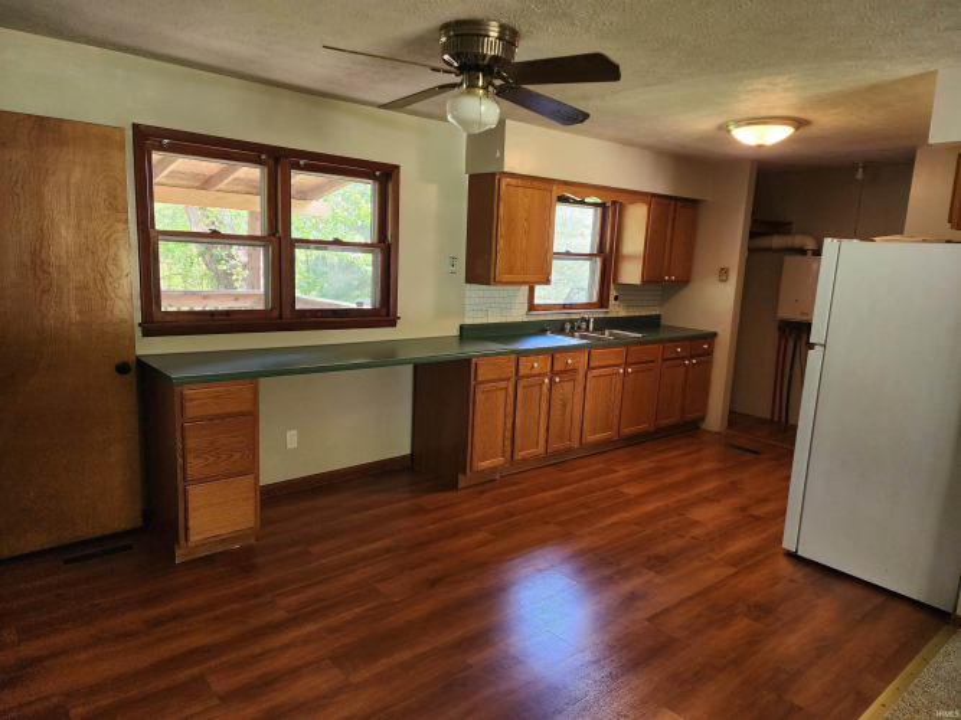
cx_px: 480
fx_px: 638
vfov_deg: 58.9
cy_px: 360
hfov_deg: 73.9
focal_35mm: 23
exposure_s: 1/120
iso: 250
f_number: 1.8
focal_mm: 6.4
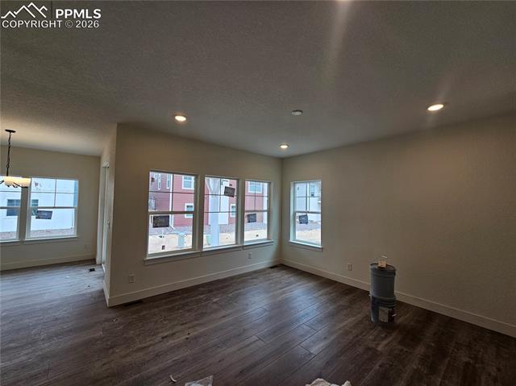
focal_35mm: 13
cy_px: 193
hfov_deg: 106.2
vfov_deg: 89.8
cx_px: 258
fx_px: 194
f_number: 2.2
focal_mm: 2.2
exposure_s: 1/120
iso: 50
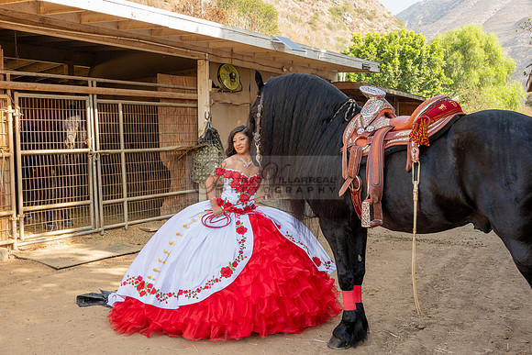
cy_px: 178
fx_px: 562
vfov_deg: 35.1
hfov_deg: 50.7
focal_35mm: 38
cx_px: 266
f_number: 11
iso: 1000
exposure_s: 1/200
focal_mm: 38
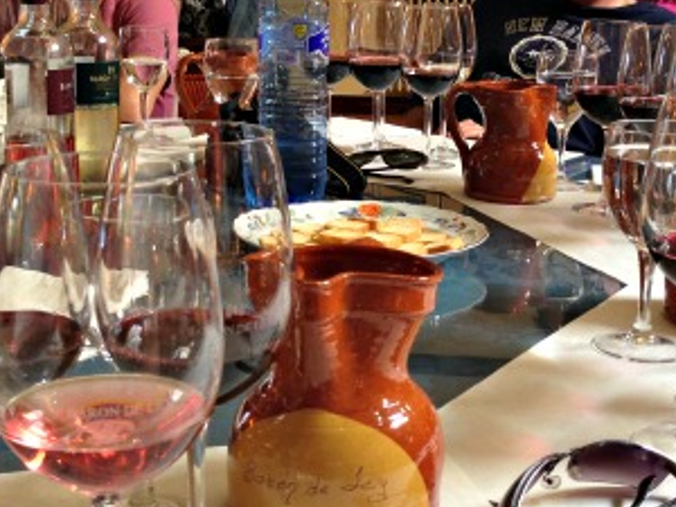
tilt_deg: -11.2
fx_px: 1289
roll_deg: -1.6
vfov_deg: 22.2
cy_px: 180
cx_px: 354
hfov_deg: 29.4
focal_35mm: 66
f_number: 2.4
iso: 80
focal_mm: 4.12
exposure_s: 1/20
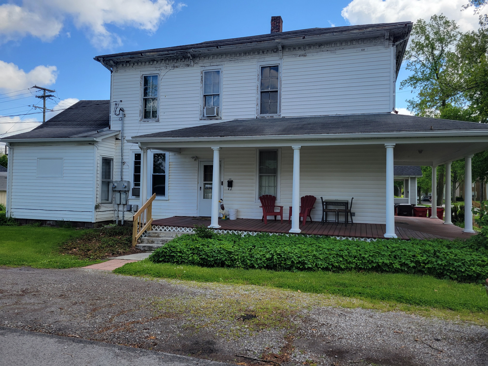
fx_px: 367
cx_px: 244
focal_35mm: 26
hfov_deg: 67.3
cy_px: 183
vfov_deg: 53.1
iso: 40
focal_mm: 5.4
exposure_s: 1/1449
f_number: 1.8
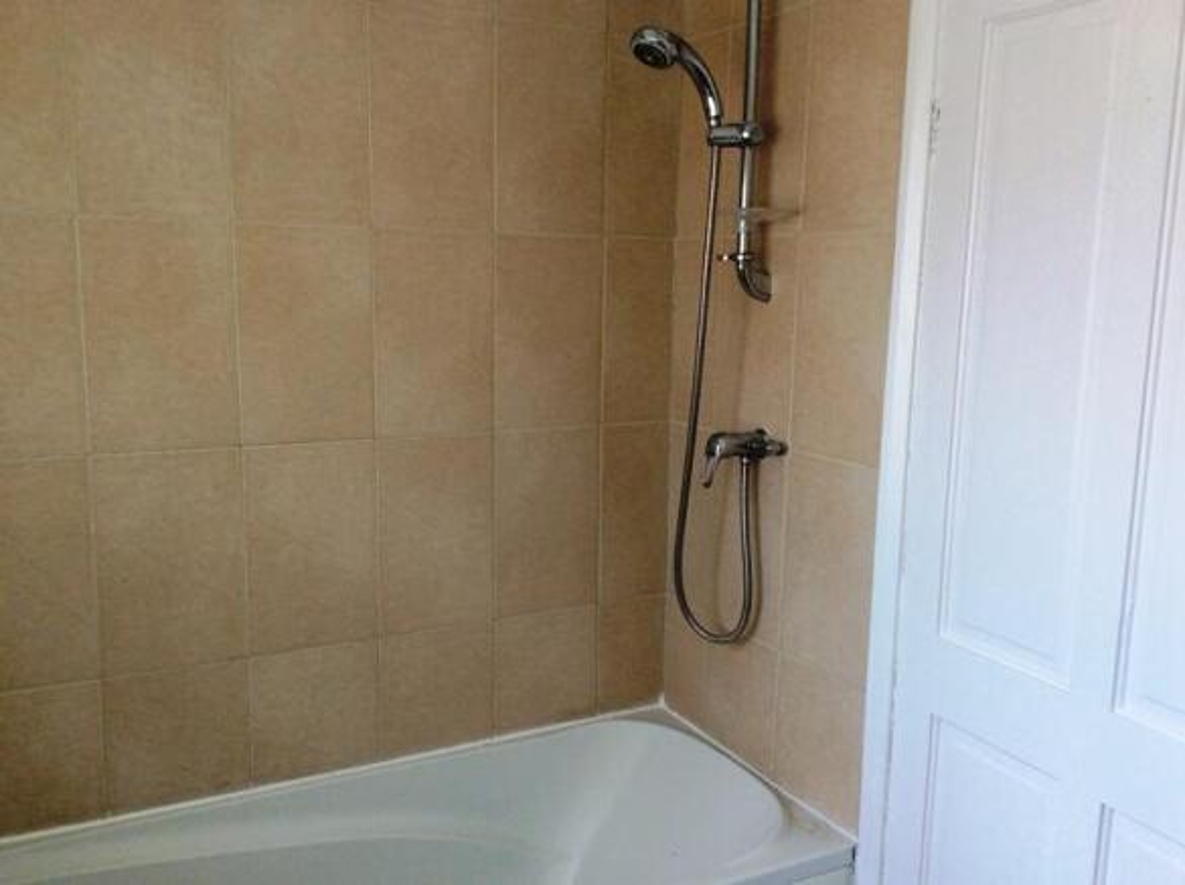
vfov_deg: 44.1
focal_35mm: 32
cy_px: 442
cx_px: 592
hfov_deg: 56.9
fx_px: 1094
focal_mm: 3.3
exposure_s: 1/100
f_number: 2.4
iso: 40
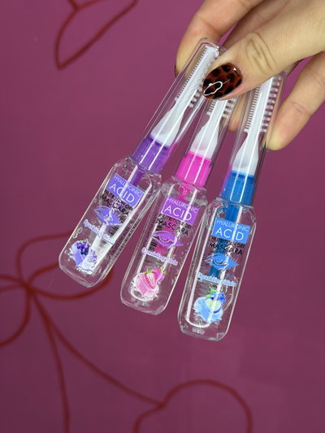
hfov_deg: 30.3
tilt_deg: -25.2
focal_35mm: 48
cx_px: 162
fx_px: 601
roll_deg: -1.2
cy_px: 216
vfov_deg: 39.6
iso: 100
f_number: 1.78
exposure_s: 1/100
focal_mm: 6.76
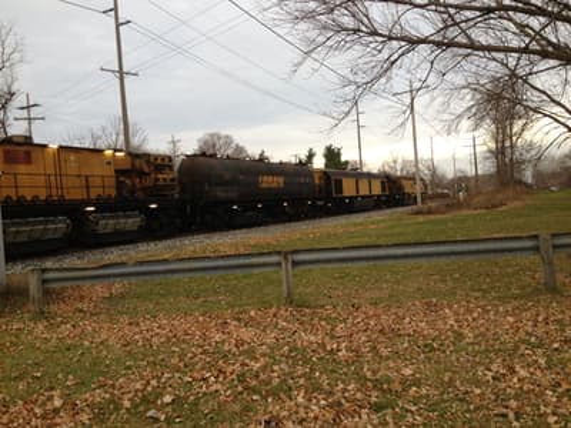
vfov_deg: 40.7
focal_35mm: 35
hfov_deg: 52.6
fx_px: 577
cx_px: 286
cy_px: 214
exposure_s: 1/120
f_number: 2.4
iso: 50
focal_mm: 4.28
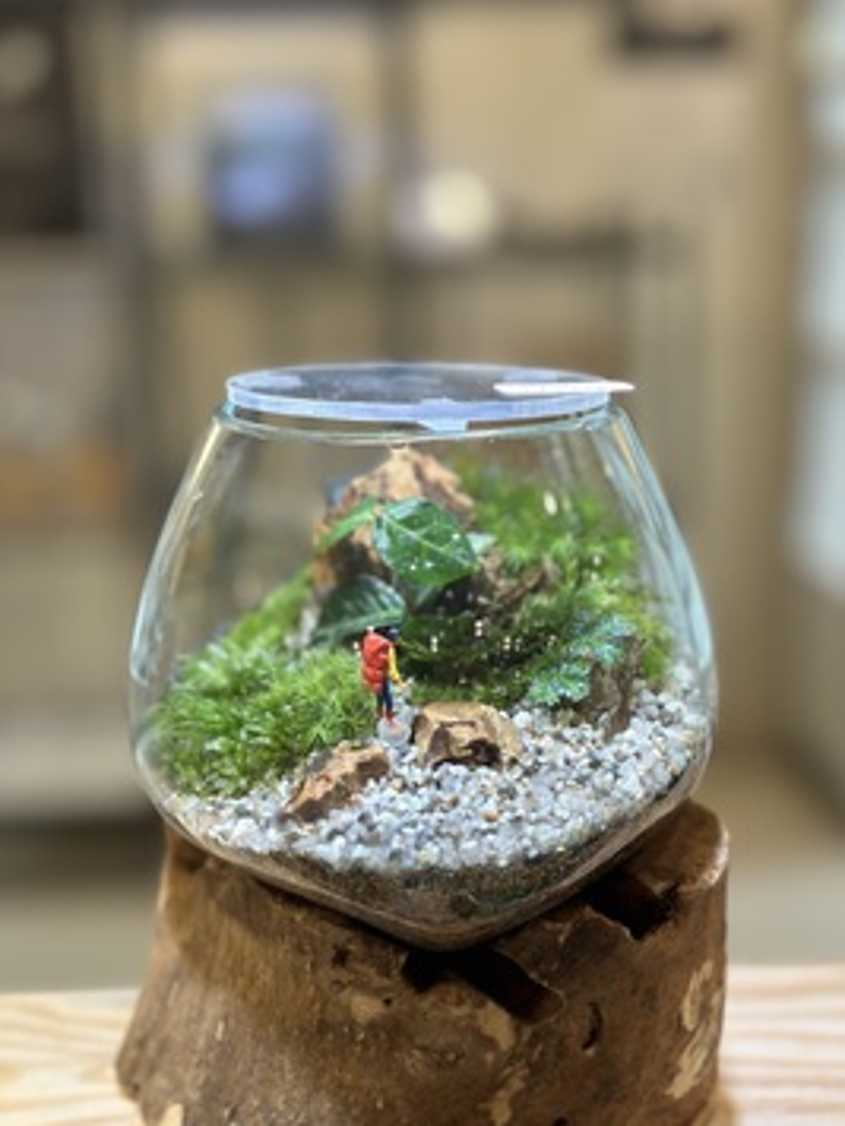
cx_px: 443
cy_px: 598
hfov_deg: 27.0
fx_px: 1758
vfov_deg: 35.5
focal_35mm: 54
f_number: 1.78
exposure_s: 1/227
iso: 80
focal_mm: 6.86
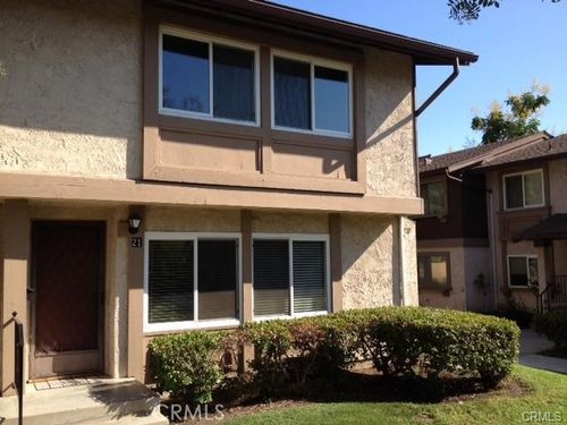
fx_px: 573
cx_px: 284
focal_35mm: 35
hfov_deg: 52.6
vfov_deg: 40.7
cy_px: 212
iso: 64
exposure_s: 1/951
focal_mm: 4.28
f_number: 2.4
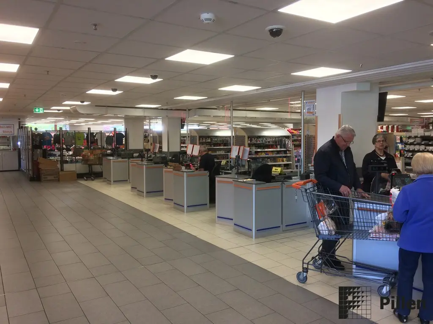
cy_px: 162
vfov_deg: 48.2
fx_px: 363
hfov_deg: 61.7
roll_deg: +1.2
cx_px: 216
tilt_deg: -6.9
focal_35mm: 29
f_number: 2.2
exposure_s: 1/50
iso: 40
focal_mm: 4.15
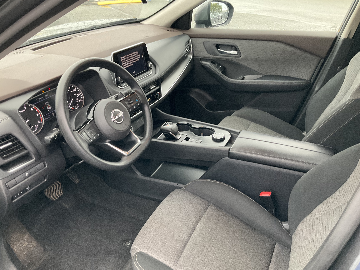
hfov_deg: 61.7
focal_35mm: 29
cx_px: 180
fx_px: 302
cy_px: 135
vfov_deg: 48.2
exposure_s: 1/60
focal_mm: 3
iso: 125
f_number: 1.8
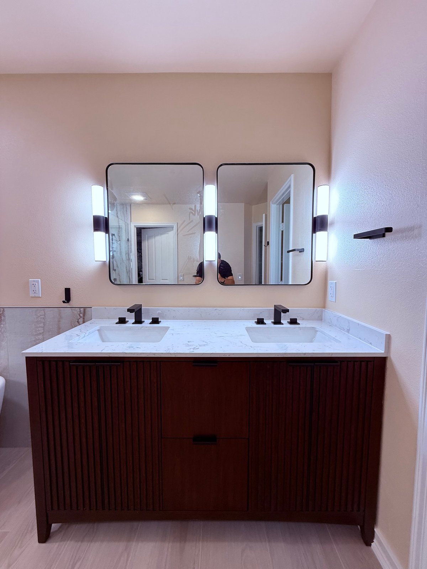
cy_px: 284
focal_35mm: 14
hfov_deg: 85.7
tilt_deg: -3.6
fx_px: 230
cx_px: 214
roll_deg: -0.8
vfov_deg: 102.1
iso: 200
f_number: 2.2
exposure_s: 1/120
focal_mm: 2.22
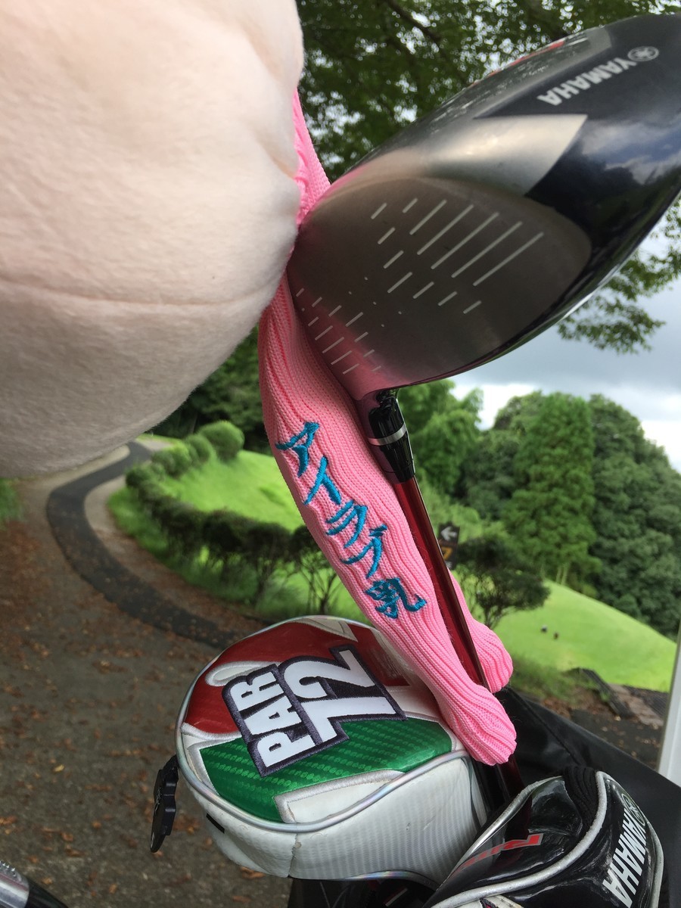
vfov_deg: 61.7
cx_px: 340
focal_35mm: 29
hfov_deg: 48.2
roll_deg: -12.1
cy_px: 454
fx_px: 761
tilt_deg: +2.9
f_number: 2.2
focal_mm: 4.15
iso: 32
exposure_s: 1/439
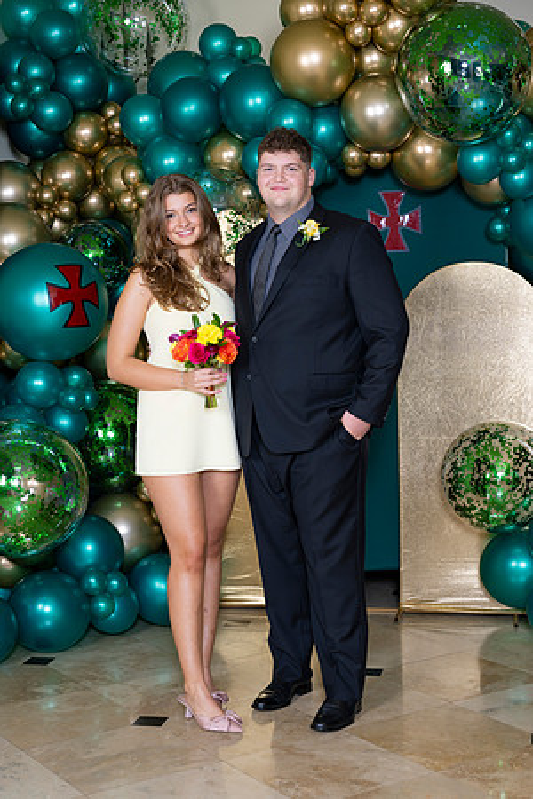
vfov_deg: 35.6
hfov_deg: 24.2
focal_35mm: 56
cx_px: 266
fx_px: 1244
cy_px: 400
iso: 320
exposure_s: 1/125
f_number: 7.1
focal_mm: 56
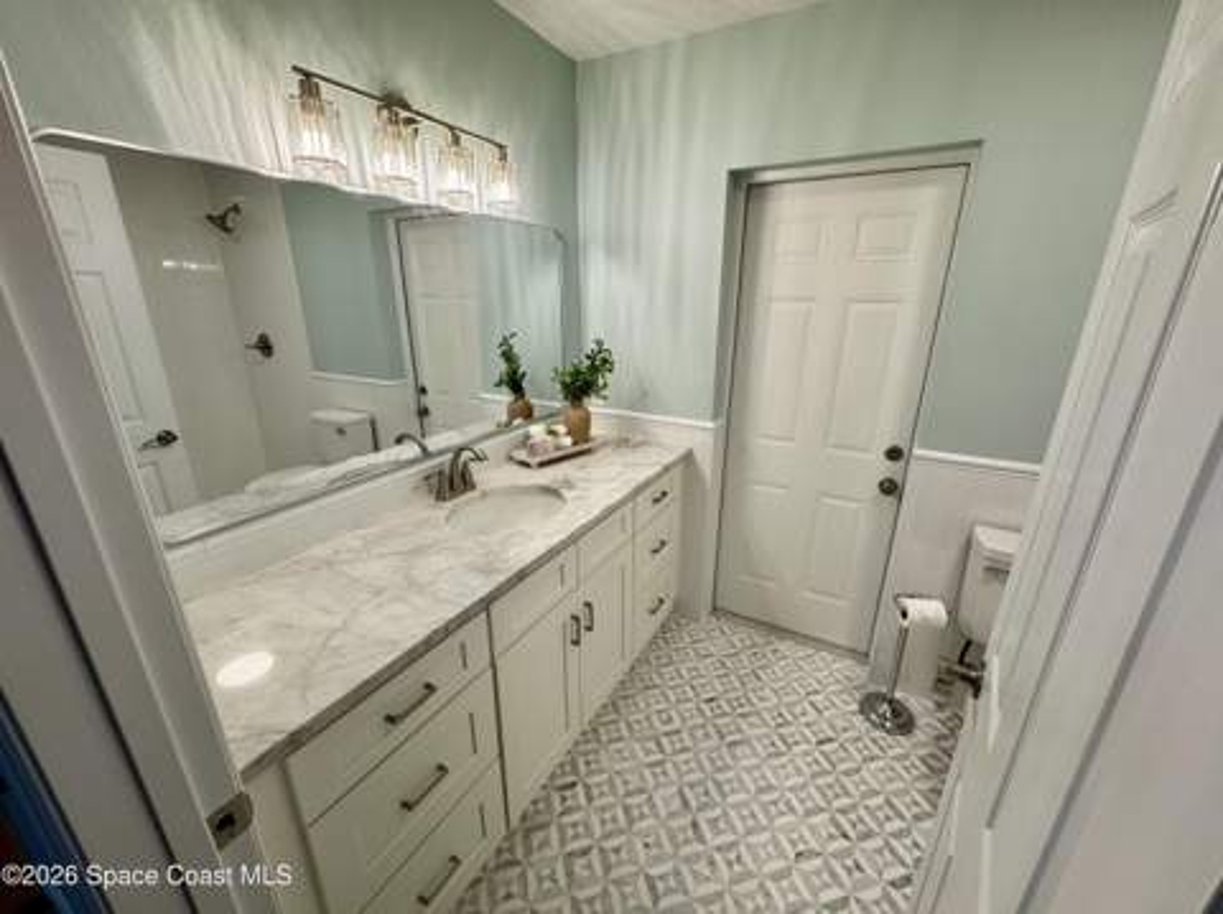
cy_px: 457
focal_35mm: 14
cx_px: 612
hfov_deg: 102.1
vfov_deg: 85.6
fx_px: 494
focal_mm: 2.22
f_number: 2.2
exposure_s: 1/120
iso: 80
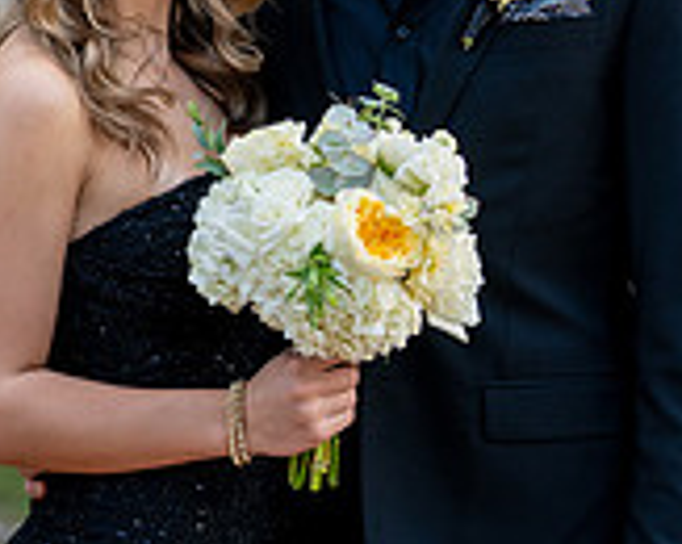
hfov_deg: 9.5
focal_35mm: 204
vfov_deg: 7.6
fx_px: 4113
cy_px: 151
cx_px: 436
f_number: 2.5
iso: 250
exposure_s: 1/500
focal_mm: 50
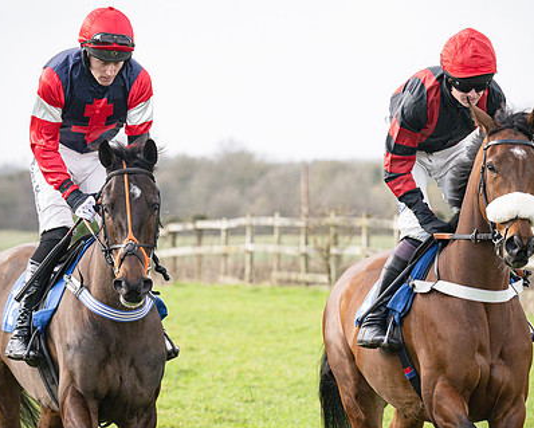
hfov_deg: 5.9
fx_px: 5219
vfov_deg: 4.7
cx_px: 104
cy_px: 143
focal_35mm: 330
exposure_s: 1/1000
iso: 400
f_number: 5
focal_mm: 150
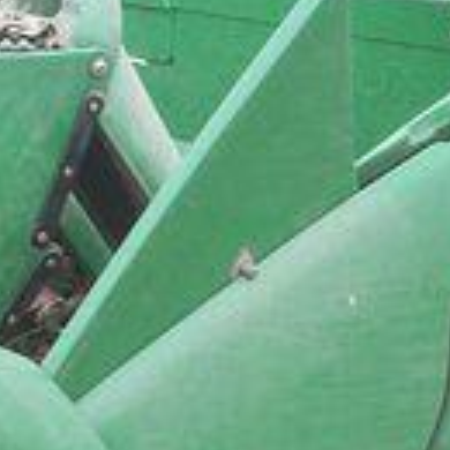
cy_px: 249
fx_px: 2015
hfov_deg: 12.6
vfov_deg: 12.7
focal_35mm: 137
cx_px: -10
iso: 80
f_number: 2.8
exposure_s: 1/351
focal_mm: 6.2
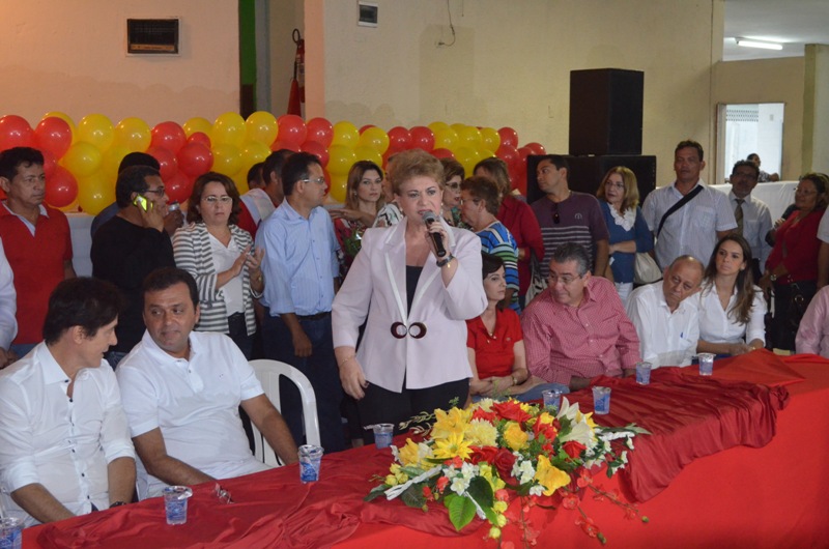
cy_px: 274
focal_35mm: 51
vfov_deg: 26.4
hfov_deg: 39.0
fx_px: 1172
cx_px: 414
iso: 3200
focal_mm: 34
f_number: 5
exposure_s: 1/60
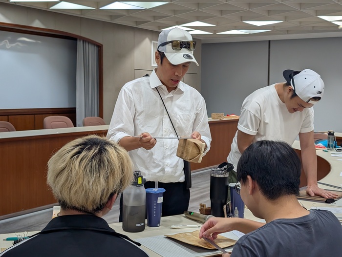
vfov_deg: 29.7
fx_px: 485
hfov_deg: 38.9
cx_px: 171
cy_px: 128
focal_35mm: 49
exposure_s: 1/120
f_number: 1.68
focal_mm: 6.9
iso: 223
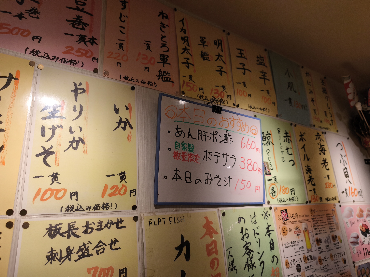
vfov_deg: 58.9
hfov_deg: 73.9
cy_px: 138
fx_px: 246
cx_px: 185
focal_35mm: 23
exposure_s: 1/365
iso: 50
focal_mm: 6.57
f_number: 1.6
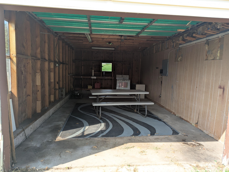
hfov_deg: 71.5
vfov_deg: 56.9
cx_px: 114
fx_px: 159
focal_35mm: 24
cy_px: 86
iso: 35
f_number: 1.85
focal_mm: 6.81
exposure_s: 1/394
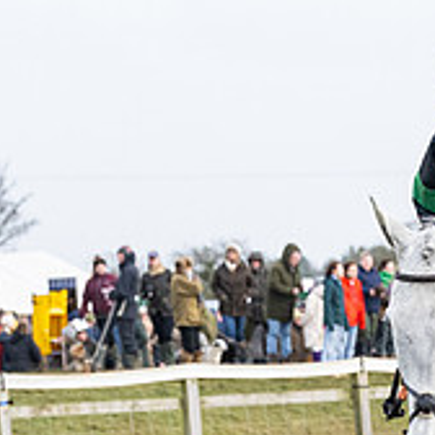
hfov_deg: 4.8
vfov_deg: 4.9
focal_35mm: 359
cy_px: 539
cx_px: 623
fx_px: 5104
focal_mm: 70
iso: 800
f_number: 5
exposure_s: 1/1600
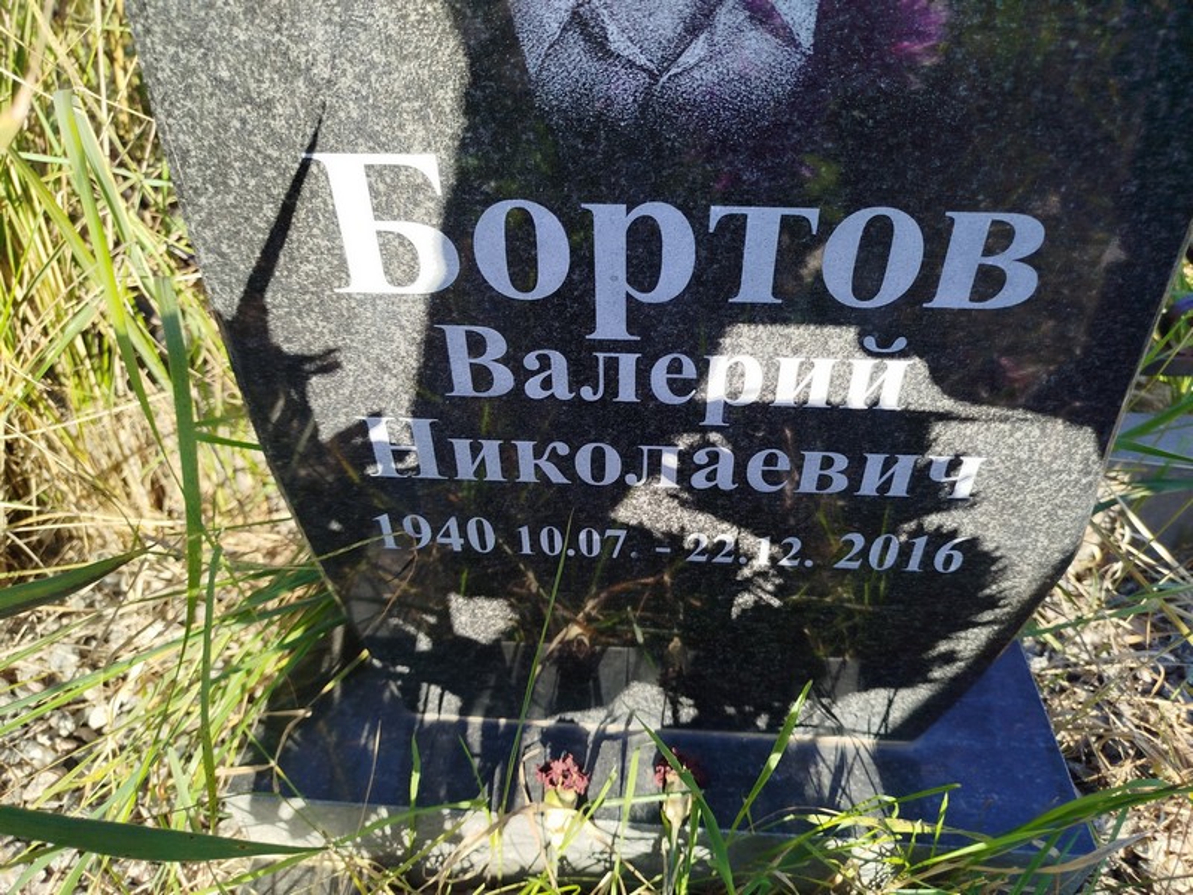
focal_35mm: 24
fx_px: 827
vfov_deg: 56.8
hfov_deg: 71.6
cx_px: 596
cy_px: 448
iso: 50
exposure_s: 1/356
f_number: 1.7
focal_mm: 5.31
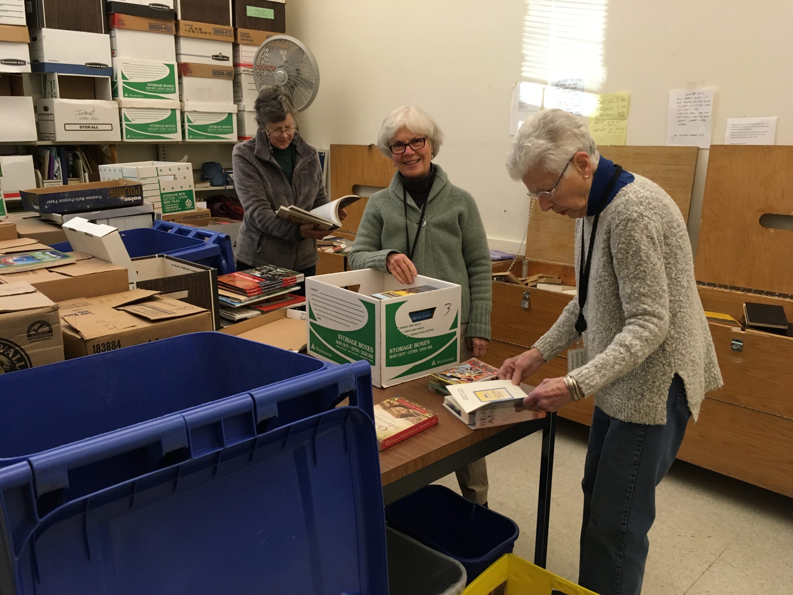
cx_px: 396
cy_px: 298
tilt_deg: -13.4
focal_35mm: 29
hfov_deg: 61.7
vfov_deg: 48.2
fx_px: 664
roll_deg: +1.0
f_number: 2.2
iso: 100
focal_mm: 4.15
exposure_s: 1/30
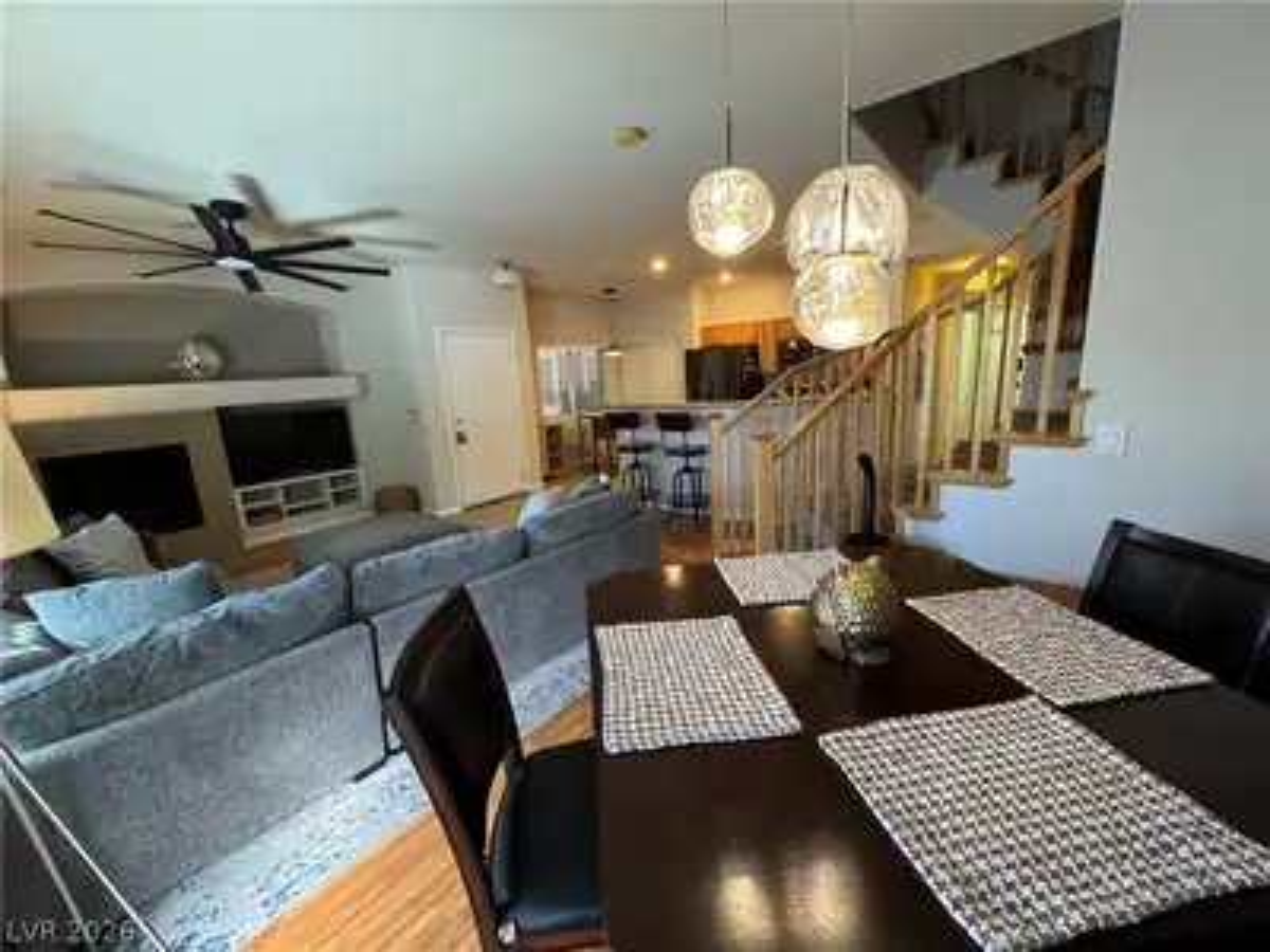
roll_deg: +3.3
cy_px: 476
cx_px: 635
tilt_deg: -13.2
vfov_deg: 85.7
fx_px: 514
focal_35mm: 14
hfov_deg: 102.1
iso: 400
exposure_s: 1/60
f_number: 2.2
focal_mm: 2.22
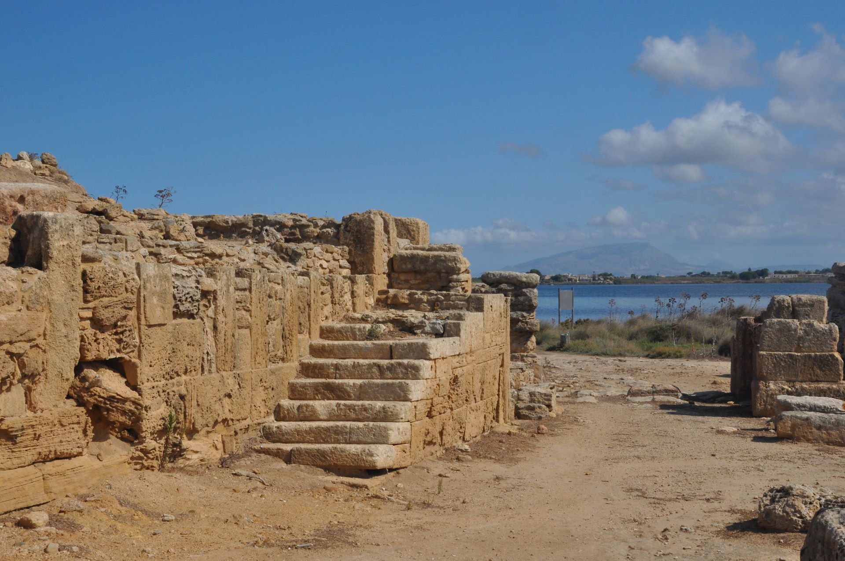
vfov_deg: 28.9
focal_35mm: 46
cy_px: 280
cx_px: 422
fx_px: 1090
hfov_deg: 42.4
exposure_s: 1/250
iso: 400
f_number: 16
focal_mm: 31
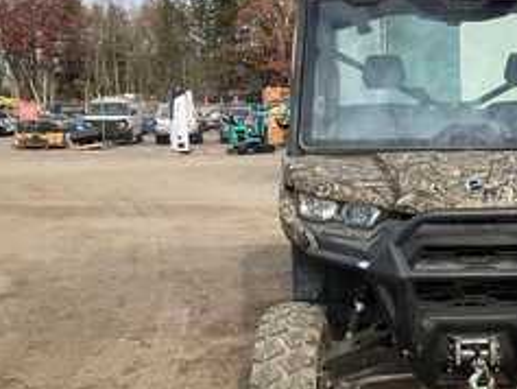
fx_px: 732
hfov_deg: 37.2
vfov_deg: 29.6
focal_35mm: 49
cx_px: 430
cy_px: 249
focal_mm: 3
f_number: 1.8
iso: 25
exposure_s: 1/1055
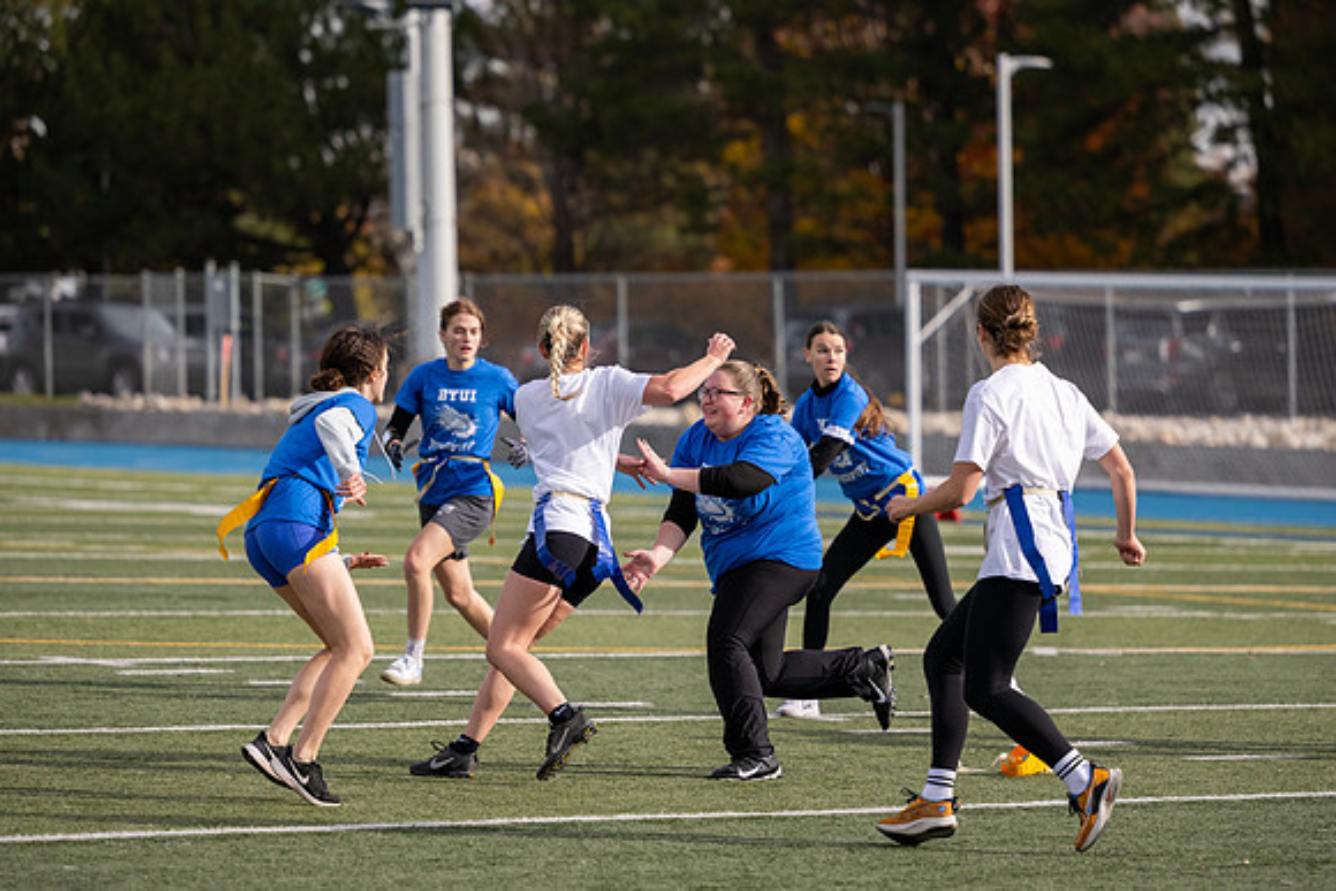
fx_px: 7471
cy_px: 426
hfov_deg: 10.2
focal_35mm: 201
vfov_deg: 6.8
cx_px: 703
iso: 200
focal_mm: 145
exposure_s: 1/4000
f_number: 2.8
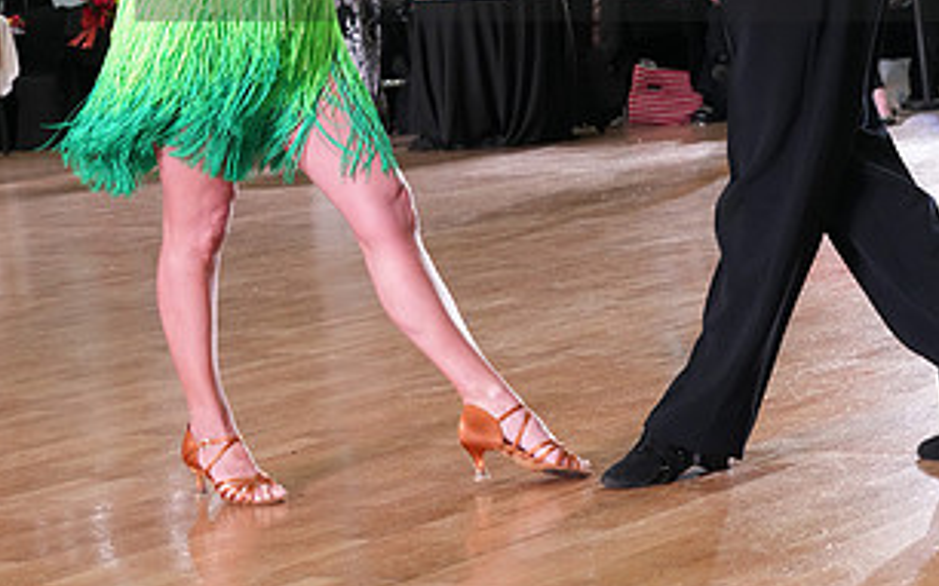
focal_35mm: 118
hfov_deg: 17.7
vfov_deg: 10.9
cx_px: 560
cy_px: -80
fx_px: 3019
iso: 4000
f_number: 7.1
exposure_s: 1/200
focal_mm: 61
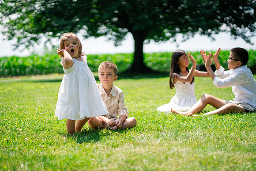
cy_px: 86
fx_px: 605
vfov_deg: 16.1
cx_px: 128
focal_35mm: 85
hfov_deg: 23.9
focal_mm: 85
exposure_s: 1/6400
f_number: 2
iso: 320
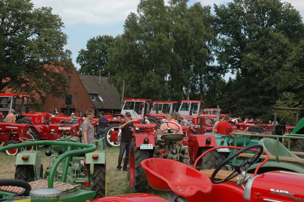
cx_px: 152
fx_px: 481
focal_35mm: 57
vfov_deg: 23.7
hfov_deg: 35.1
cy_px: 101
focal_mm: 38
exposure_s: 1/320
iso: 400
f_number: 9
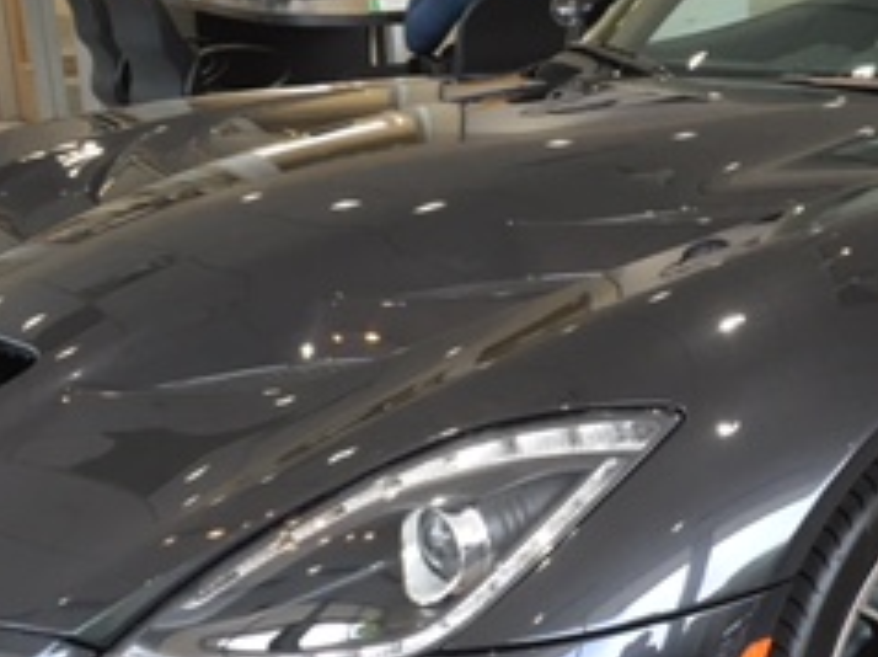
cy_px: 480
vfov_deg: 18.8
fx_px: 1976
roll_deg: +0.8
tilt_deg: -16.5
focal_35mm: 78
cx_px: 764
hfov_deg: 24.4
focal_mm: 4.15
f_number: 2.2
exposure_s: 1/30
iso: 32
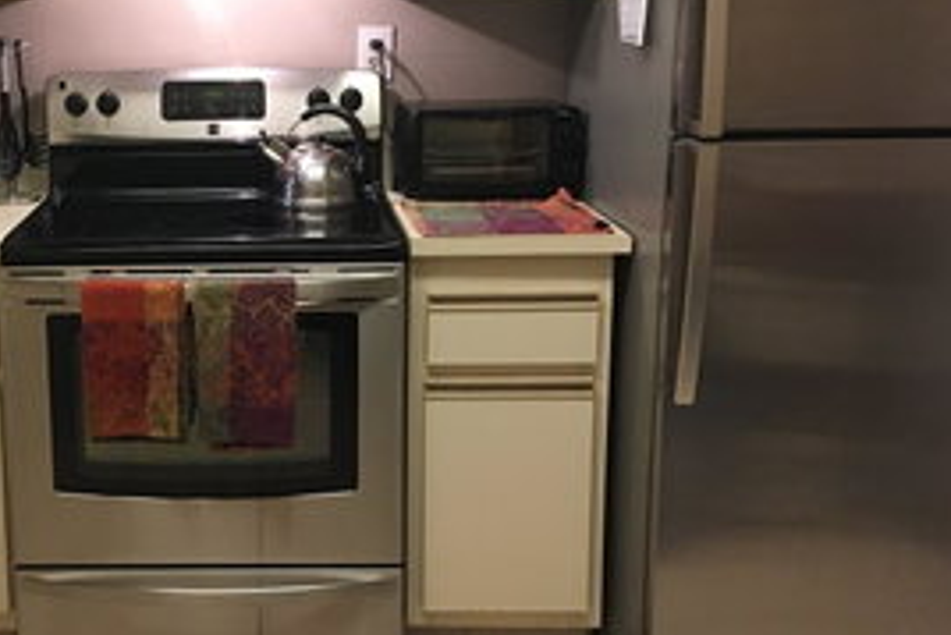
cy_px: 266
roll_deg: +1.2
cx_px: 243
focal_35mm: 48
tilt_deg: -12.0
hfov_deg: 40.0
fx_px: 1269
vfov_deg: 28.1
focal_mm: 4.15
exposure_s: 1/15
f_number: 2.2
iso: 50
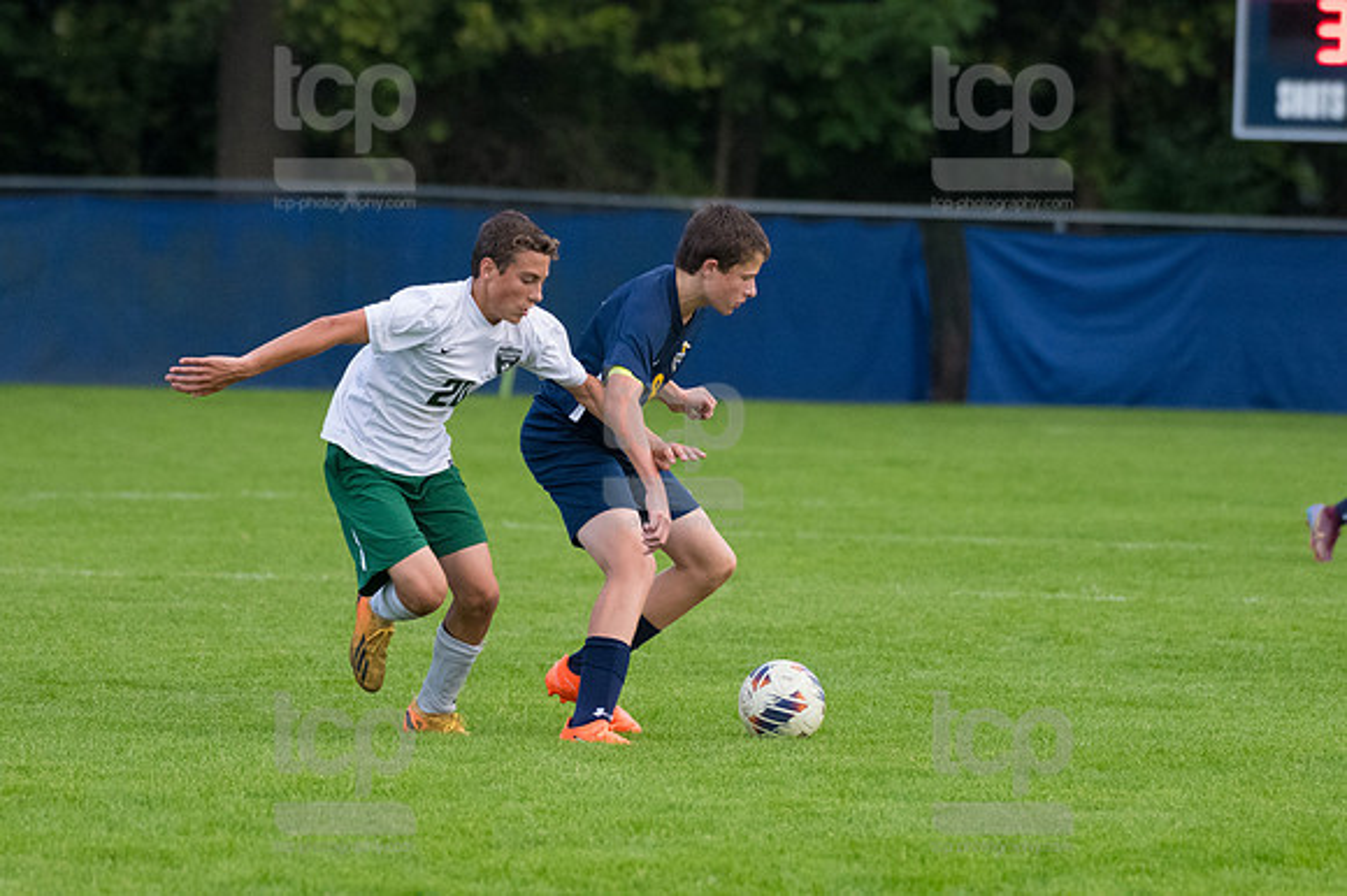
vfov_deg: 3.4
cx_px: 674
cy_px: 448
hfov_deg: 5.1
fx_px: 15145
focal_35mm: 405
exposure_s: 1/2000
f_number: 5.6
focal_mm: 270
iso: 3200
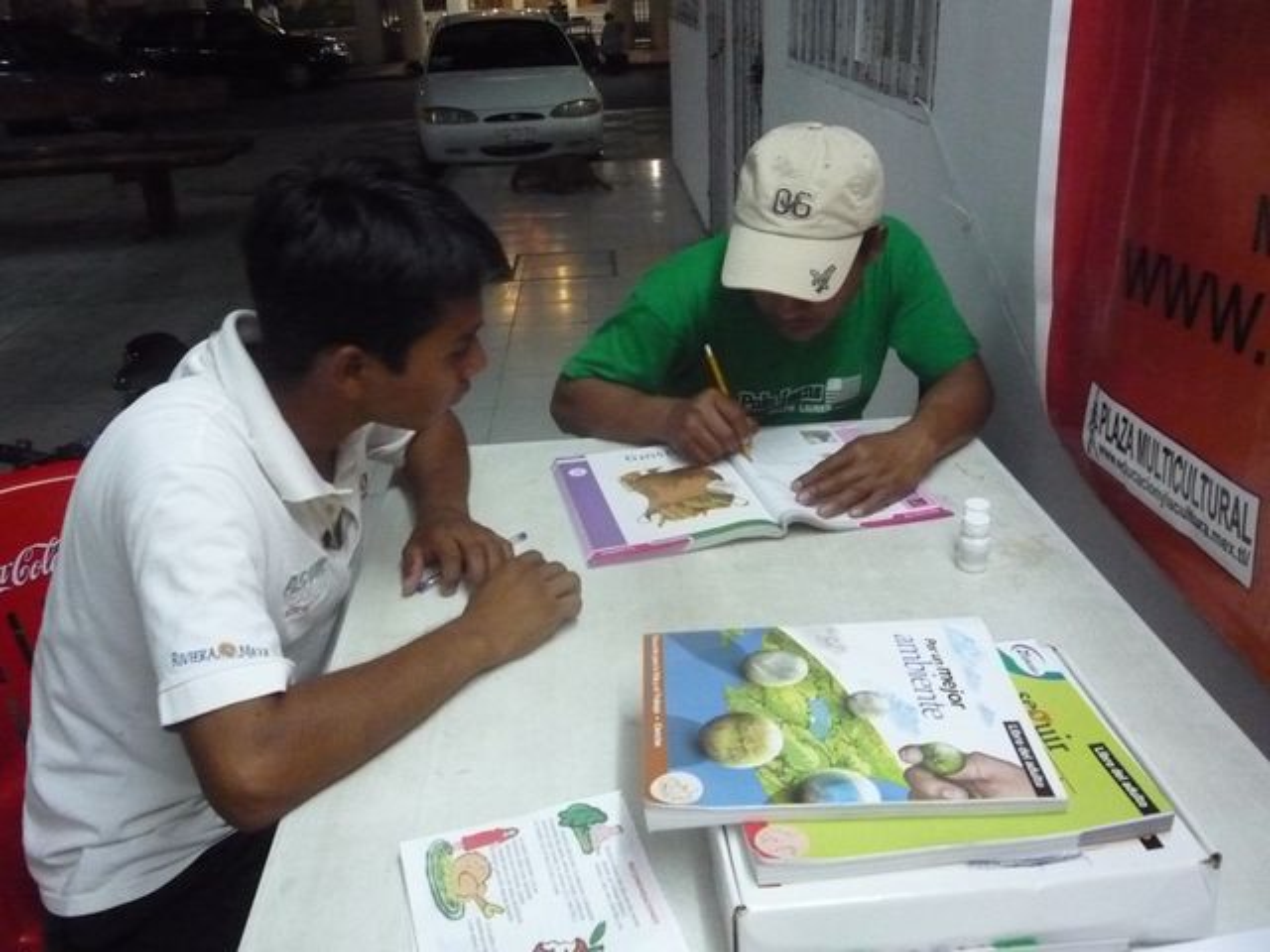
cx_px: 635
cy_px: 476
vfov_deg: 46.8
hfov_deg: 60.0
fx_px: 1101
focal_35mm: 30
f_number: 3.3
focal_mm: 5.2
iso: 800
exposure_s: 1/30
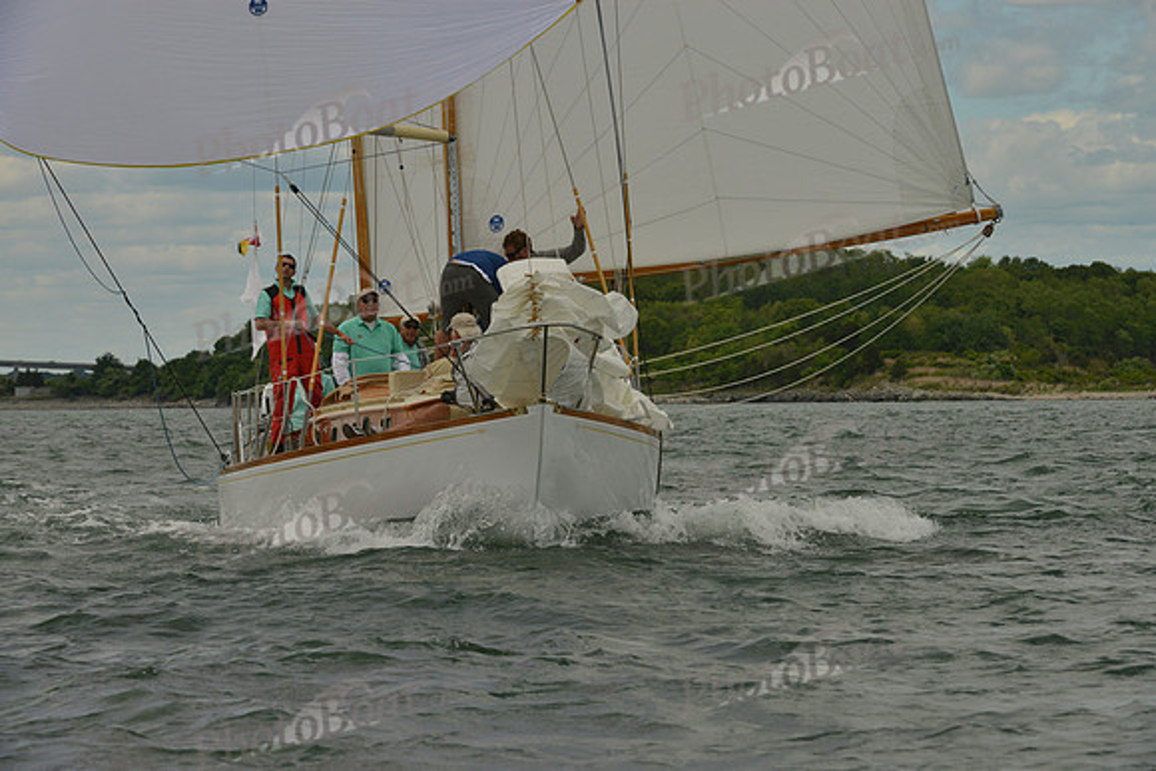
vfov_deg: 6.9
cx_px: 578
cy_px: 386
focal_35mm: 200
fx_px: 6423
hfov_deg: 10.3
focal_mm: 200
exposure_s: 1/800
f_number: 11
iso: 400
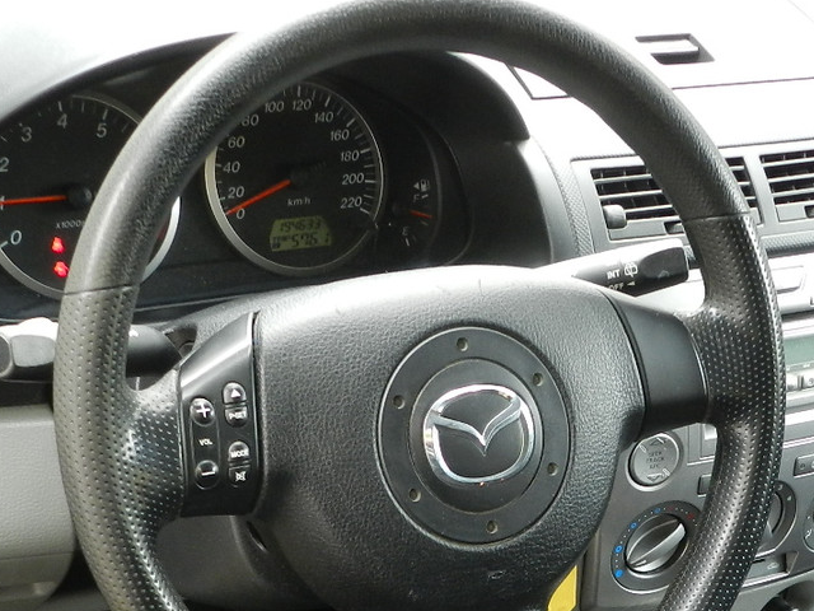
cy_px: 617
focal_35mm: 72
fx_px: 1693
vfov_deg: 19.8
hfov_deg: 27.0
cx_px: 490
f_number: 3.7
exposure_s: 1/30
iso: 250
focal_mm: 5.6
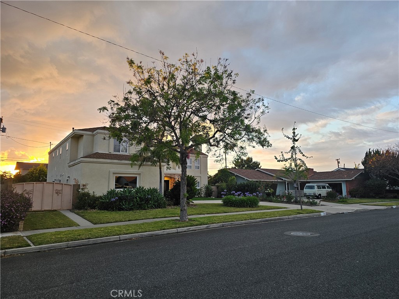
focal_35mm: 23
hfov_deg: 73.9
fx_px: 265
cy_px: 150
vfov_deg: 58.9
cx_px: 200
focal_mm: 6.3
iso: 64
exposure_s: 1/120
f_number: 1.7
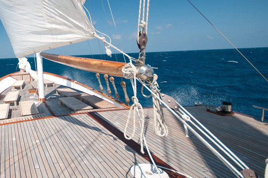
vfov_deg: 45.5
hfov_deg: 56.5
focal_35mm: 28
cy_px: 57
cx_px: 26
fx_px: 208
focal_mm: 10
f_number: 4
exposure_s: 1/500
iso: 100
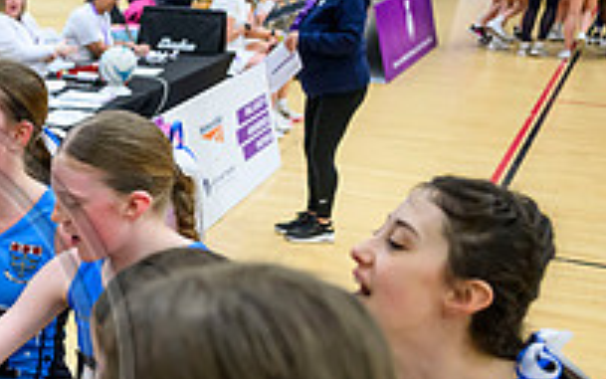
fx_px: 1156
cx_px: -173
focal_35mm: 70
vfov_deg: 18.1
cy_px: 380
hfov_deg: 25.5
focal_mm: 24
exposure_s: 1/500
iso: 5000
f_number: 2.8
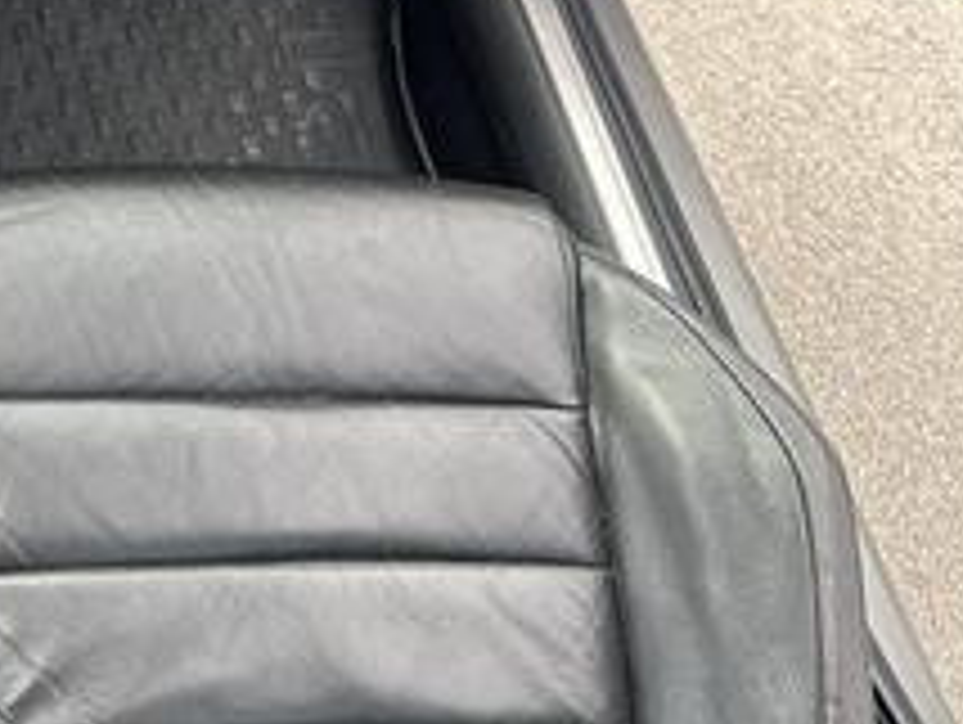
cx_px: -315
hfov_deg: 23.3
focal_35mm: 73
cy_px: -331
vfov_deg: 18.2
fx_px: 2033
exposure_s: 1/236
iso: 64
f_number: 1.78
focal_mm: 6.86
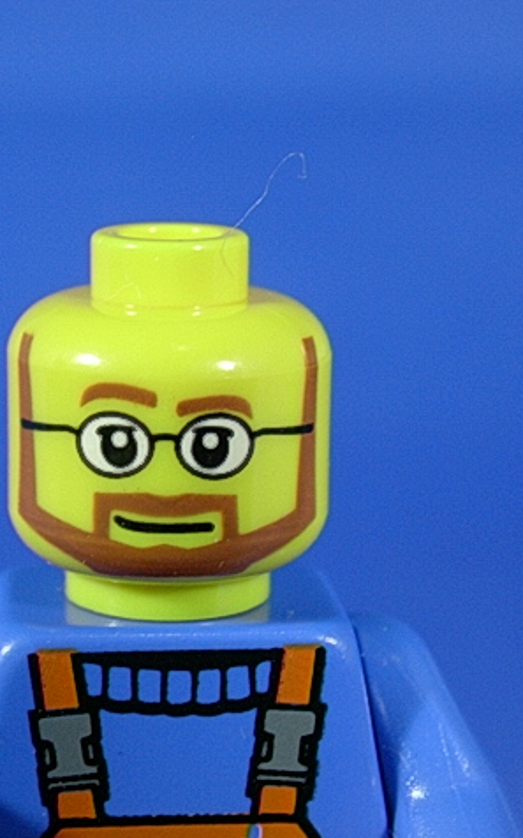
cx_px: 160
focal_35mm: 107
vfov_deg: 19.5
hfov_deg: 12.2
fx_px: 2443
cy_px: 417
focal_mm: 11.3
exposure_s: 1/9.2
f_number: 3.8
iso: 70
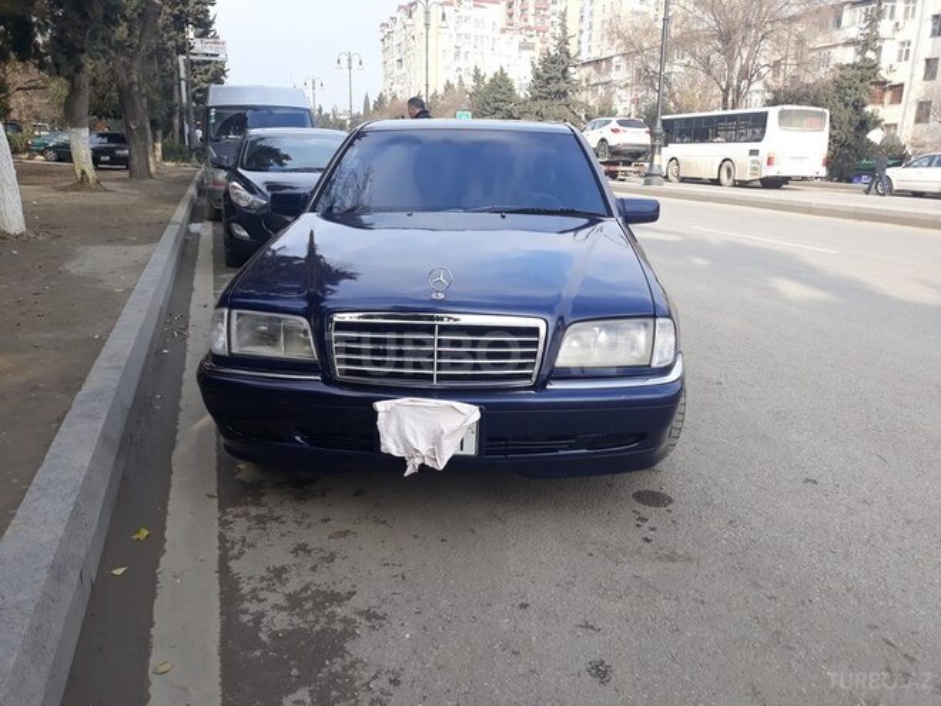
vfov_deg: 51.4
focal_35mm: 27
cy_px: 353
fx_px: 734
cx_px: 470
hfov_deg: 65.3
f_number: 1.7
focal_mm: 3.71
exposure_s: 1/375
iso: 40
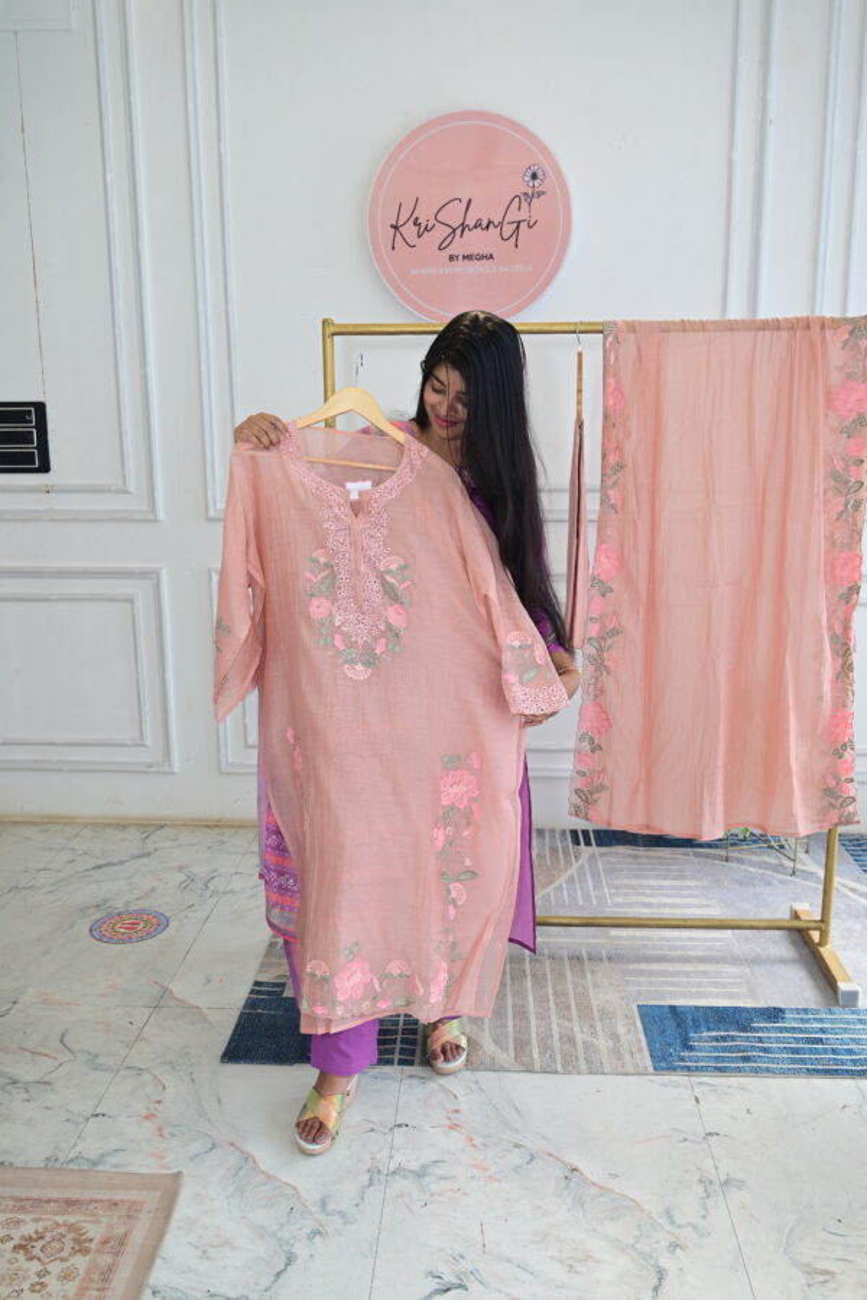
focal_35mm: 30
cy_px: 650
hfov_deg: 43.0
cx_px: 434
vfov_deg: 61.1
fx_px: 1101
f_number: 5.6
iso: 320
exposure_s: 1/160
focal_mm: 30.5
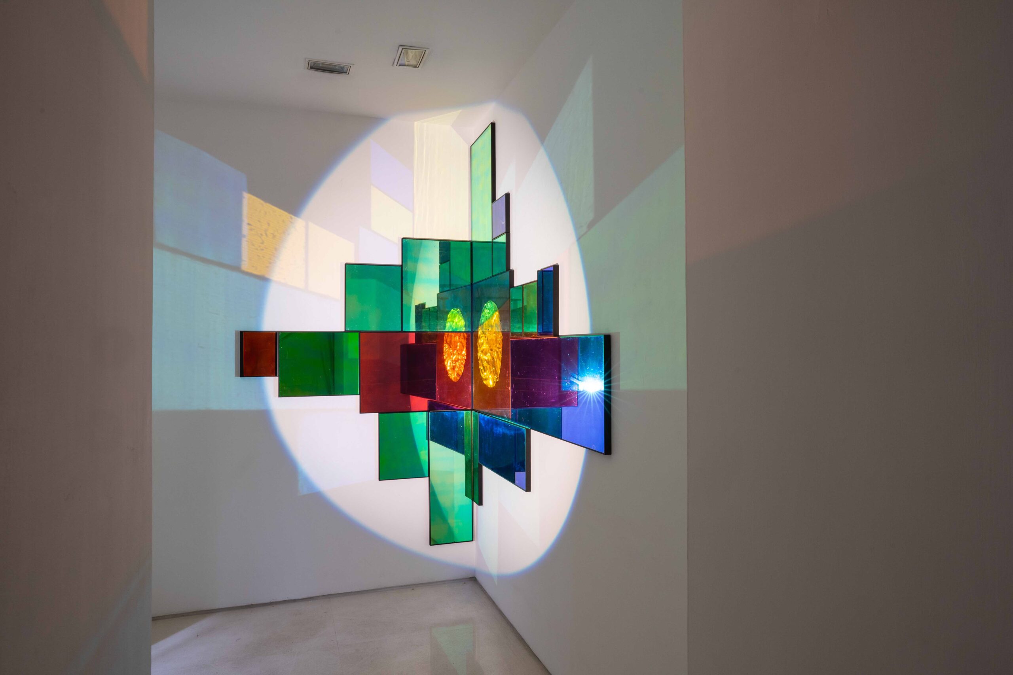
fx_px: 675
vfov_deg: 53.1
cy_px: 338
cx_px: 506
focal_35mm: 24
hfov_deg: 73.7
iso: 250
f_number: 14
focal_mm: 24
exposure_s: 1/1.25
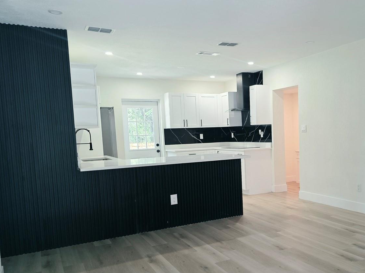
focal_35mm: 33
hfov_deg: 54.2
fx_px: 348
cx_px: 245
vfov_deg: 42.8
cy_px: 159
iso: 250
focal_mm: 6.3
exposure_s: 1/120
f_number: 1.7
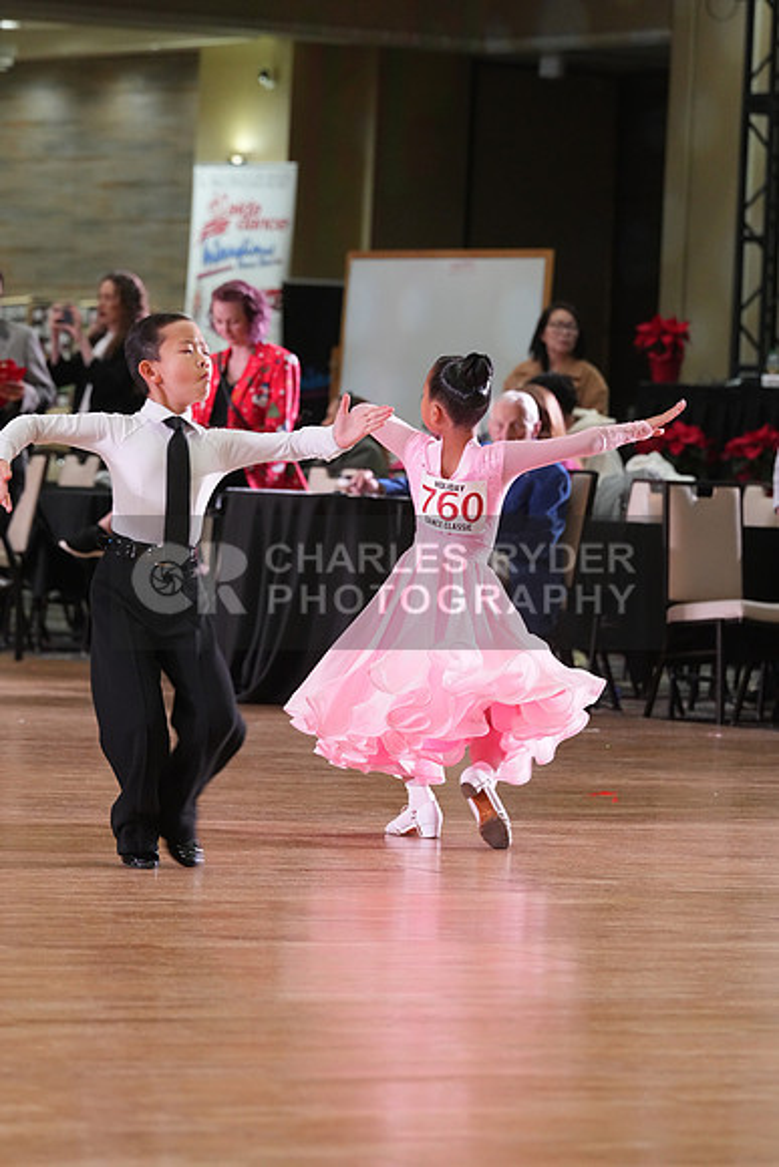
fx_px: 6487
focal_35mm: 200
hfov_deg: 6.9
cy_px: 584
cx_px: 390
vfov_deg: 10.3
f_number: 6.3
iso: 4000
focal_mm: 200
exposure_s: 1/200
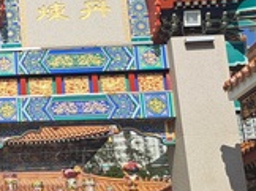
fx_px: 702
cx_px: -191
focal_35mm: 95
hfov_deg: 17.3
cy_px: 88
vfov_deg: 15.5
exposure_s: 1/2208
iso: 50
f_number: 1.8
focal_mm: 5.23
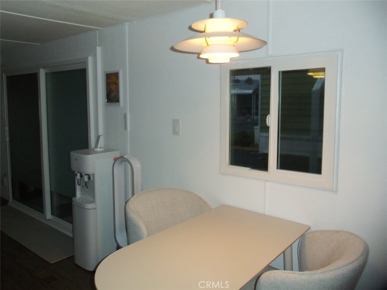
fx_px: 324
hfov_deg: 61.7
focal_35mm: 29
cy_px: 145
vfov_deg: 48.2
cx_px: 194
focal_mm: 5.2
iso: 100
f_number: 3.4
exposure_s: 1/30
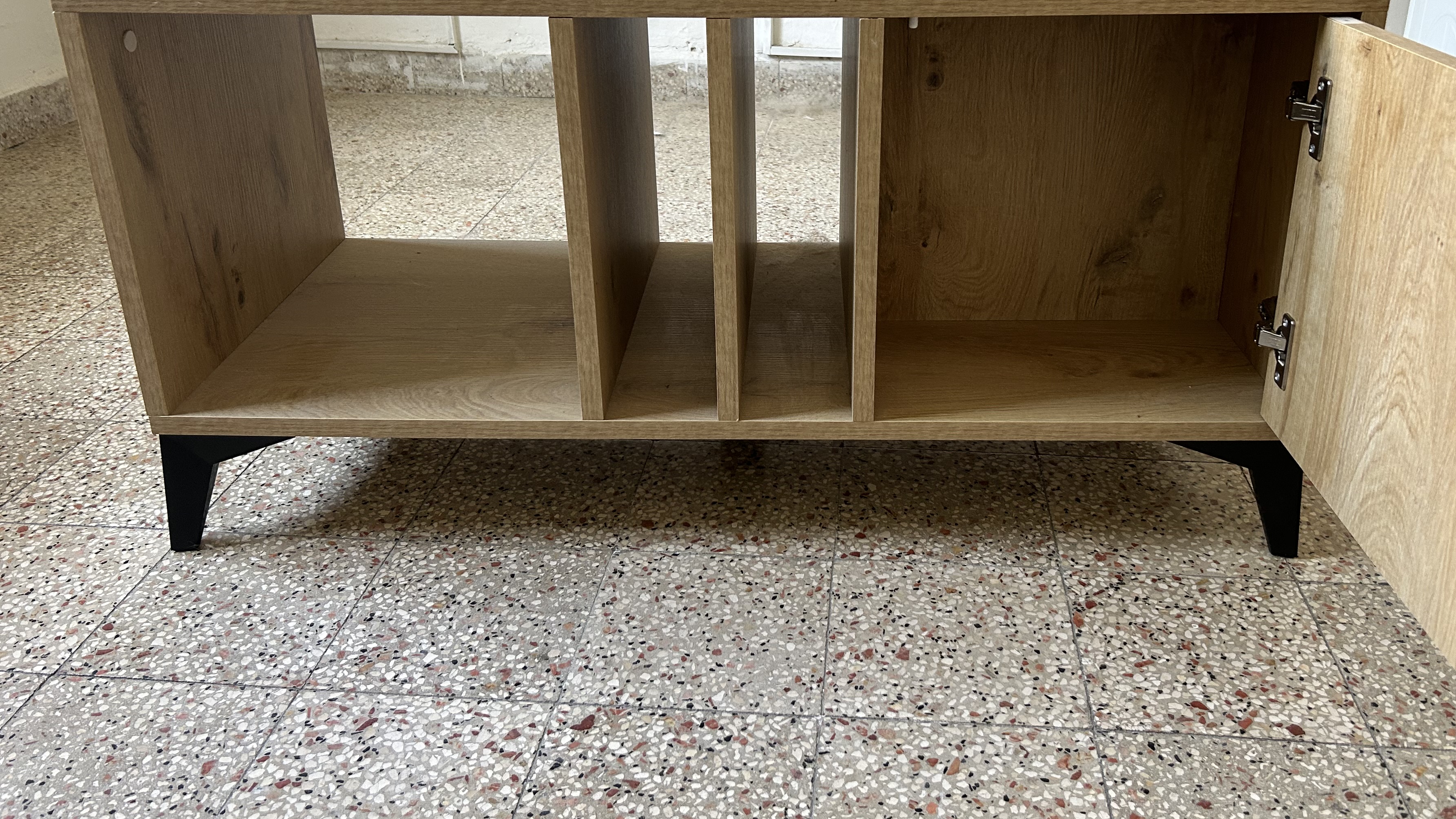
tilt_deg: -21.6
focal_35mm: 32
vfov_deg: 36.4
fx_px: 1235
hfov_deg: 61.0
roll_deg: +0.8
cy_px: 288
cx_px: 777
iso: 160
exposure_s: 1/60
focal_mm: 5.7
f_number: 1.5
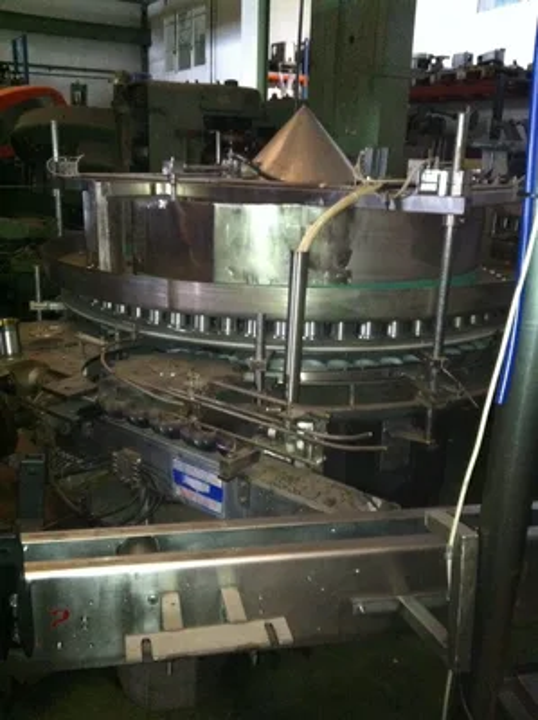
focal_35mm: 35
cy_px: 360
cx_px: 269
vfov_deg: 52.7
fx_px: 727
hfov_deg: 40.6
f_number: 2.8
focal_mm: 3.85
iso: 1000
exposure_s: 1/15
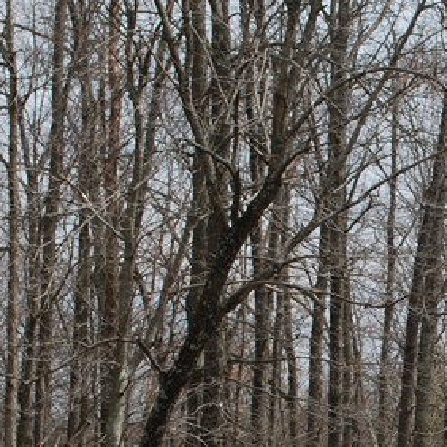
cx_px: 638
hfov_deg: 10.8
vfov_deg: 11.1
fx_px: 2294
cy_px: 404
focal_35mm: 157
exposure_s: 1/200
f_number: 7.1
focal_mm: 32
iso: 100
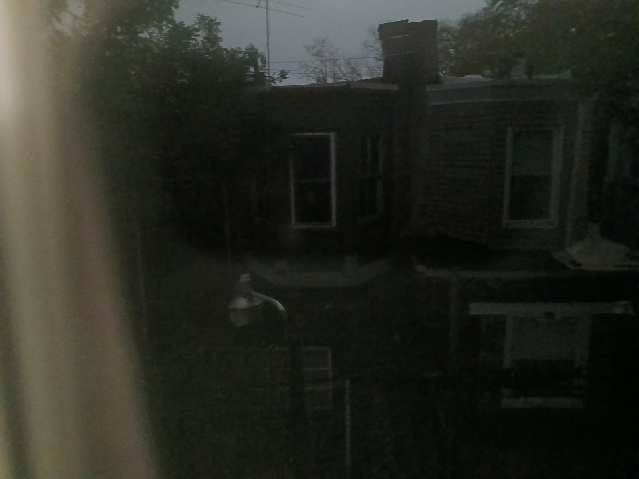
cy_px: 240
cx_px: 320
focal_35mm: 26
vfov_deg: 53.1
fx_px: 480
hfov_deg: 67.3
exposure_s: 1/10
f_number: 1.8
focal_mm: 3.98
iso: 2500
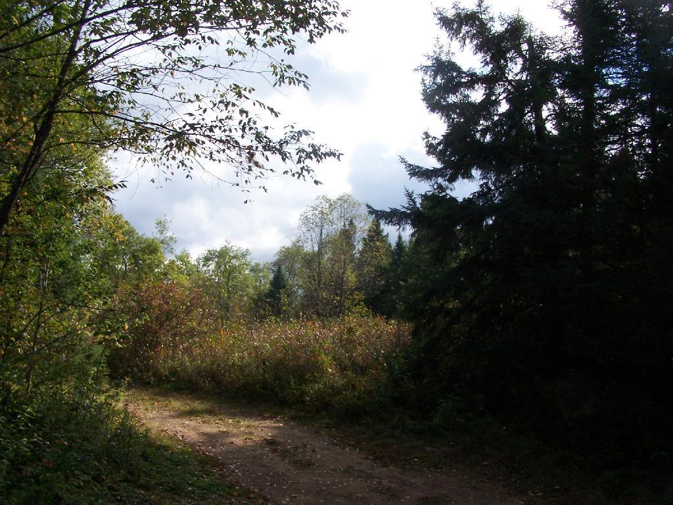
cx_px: 336
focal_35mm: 38
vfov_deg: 37.7
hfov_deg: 49.0
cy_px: 252
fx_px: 739
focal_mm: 6.3
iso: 200
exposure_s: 1/640
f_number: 5.6
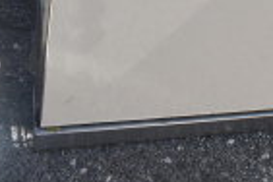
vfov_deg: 10.8
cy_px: -169
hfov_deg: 14.7
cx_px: 529
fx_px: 887
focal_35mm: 117
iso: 200
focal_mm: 18
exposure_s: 1/250
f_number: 8
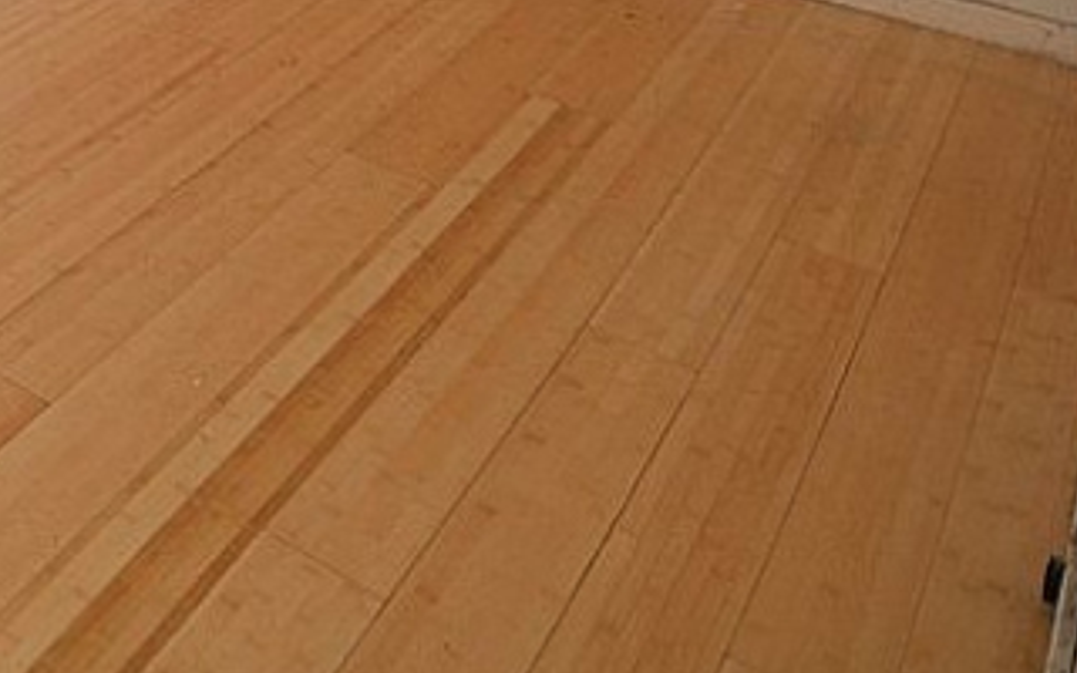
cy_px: -436
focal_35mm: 49
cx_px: -454
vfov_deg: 20.8
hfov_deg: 29.3
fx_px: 1438
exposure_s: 1/60
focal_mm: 10
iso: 220
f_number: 4
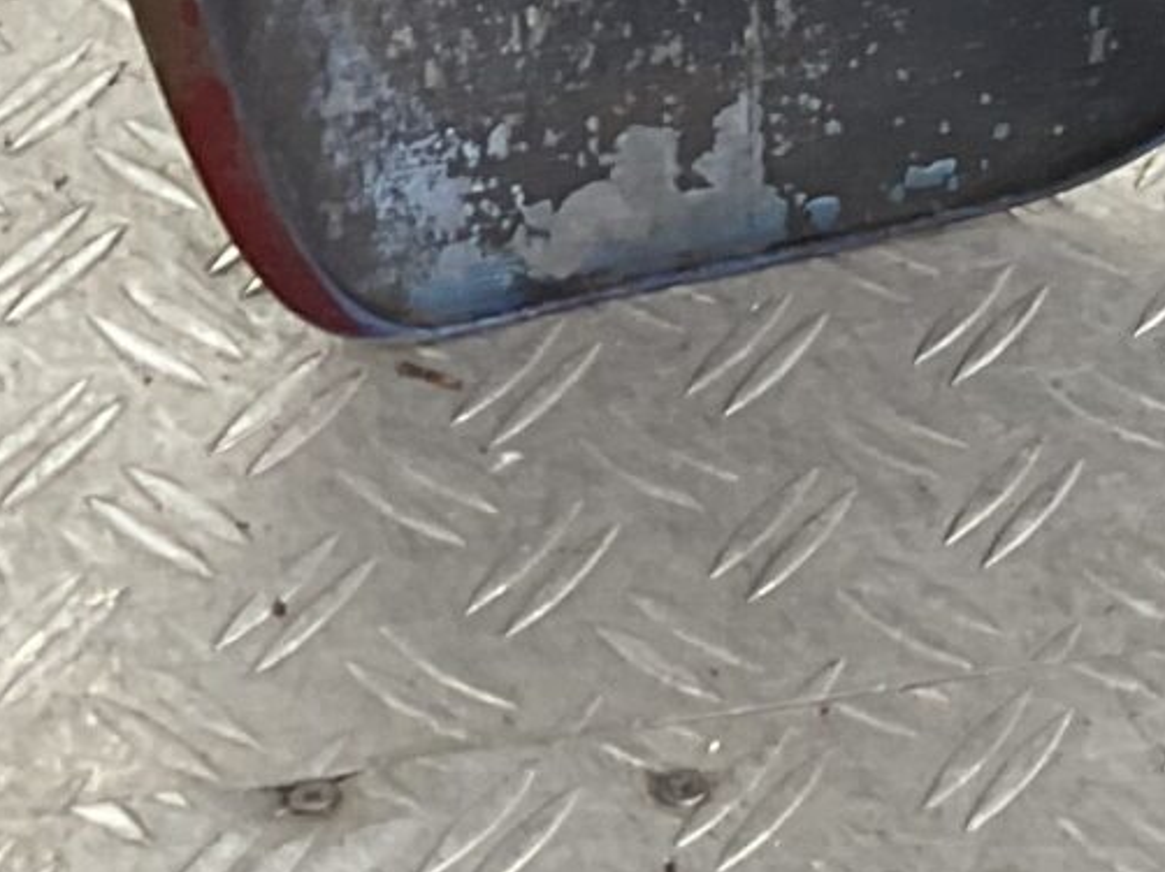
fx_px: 4979
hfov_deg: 12.3
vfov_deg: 9.0
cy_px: -1269
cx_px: 2065
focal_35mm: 148
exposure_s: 1/100
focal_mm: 3
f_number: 1.8
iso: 20
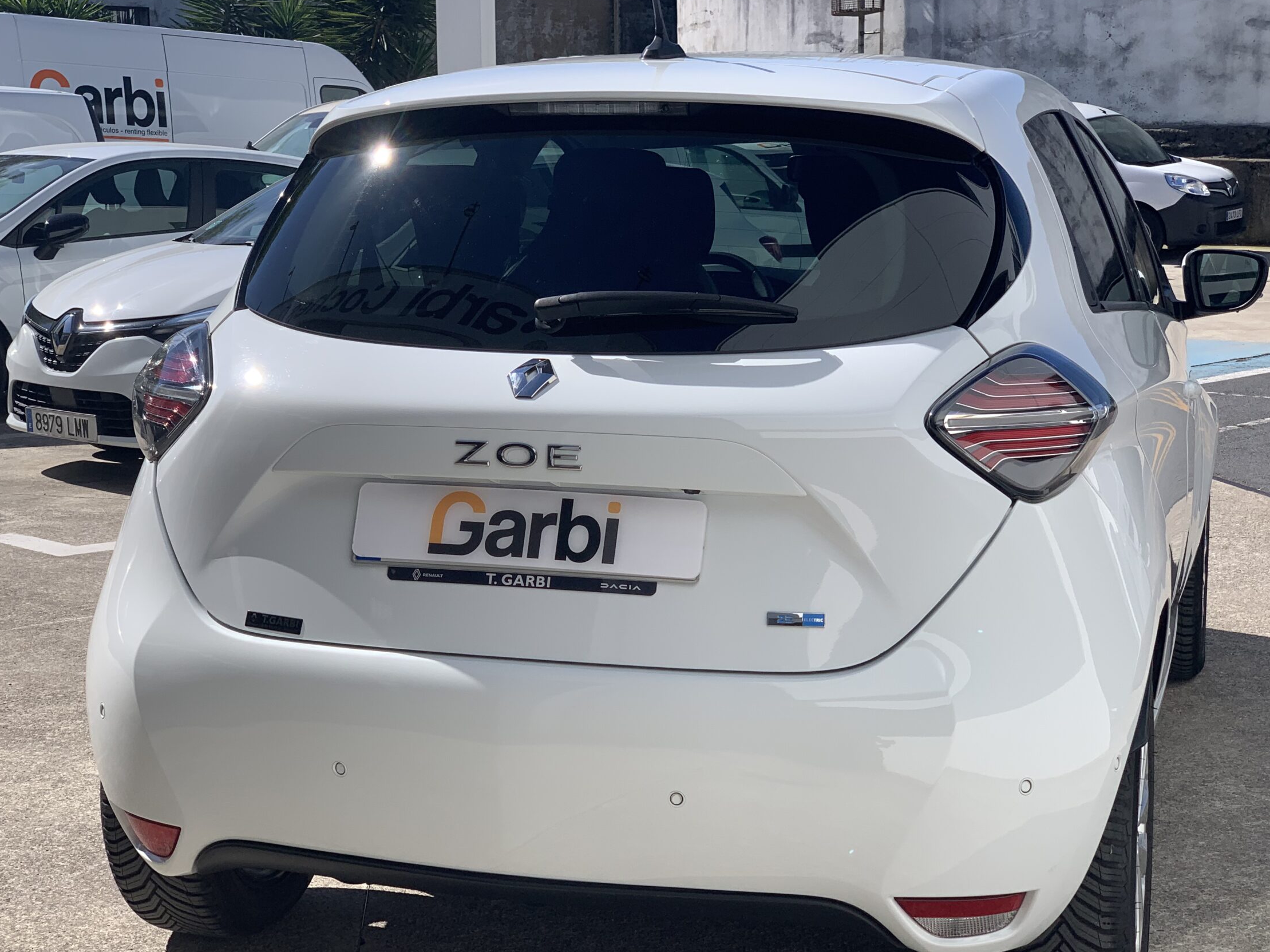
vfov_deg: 24.4
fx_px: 2201
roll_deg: -0.7
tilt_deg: -8.2
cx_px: 628
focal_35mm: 60
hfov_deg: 32.2
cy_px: 514
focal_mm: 6
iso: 16
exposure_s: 1/1410
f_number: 2.4
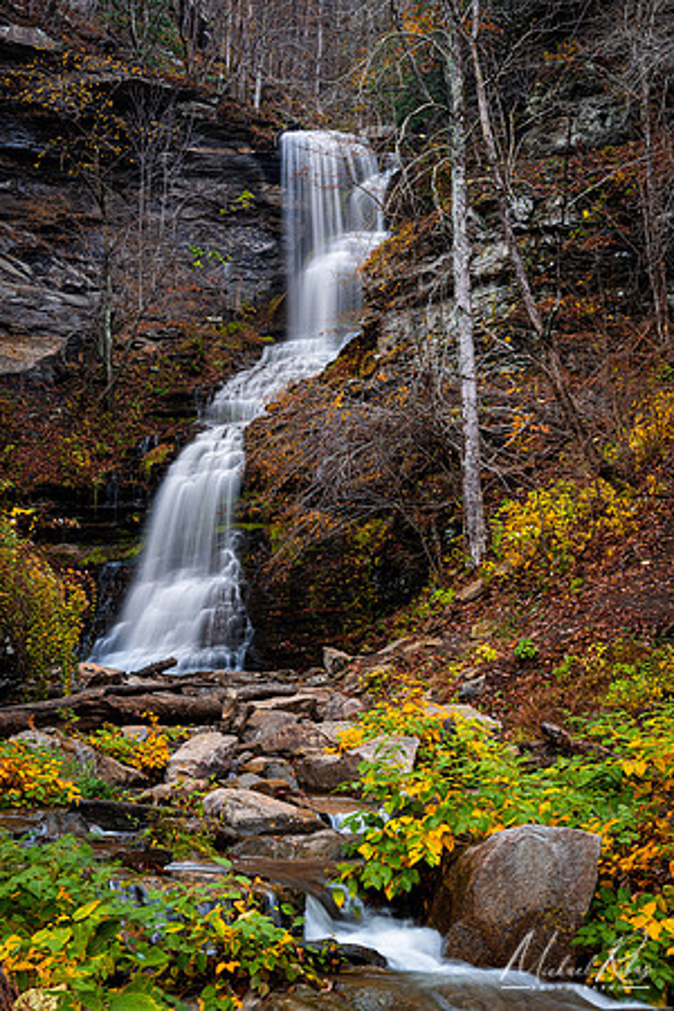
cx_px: 337
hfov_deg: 26.0
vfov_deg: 38.2
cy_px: 506
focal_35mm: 52
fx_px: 1460
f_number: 13
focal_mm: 52
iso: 100
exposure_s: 1/2
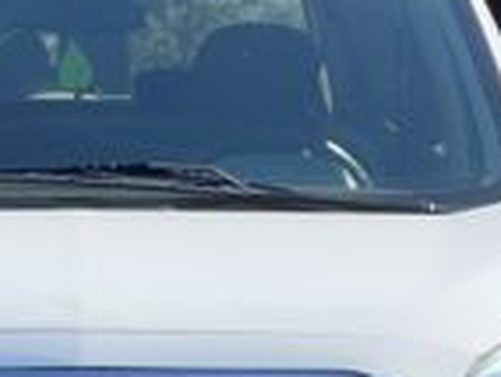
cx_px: 85
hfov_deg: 7.7
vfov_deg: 5.8
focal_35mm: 255
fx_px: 3697
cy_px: 285
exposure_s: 1/260
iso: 25
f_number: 2.8
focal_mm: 9
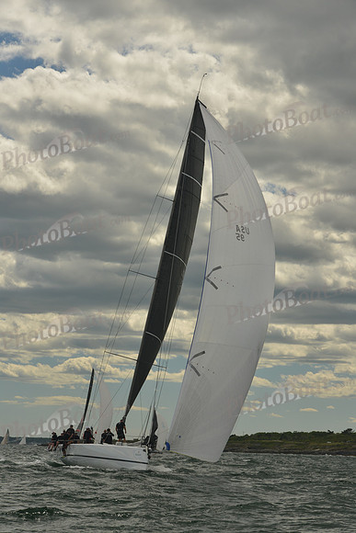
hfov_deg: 13.7
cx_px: 178
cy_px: 266
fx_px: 1482
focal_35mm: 100
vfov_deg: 20.4
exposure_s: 1/1000
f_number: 9
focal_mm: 100
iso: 400
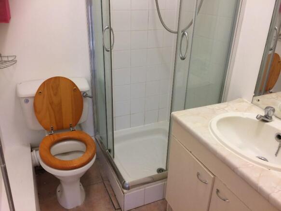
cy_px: 106
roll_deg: -1.3
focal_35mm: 29
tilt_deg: -27.2
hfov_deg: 61.7
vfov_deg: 48.2
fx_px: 235
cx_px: 140
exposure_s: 1/33
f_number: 2.2
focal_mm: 4.15
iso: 100
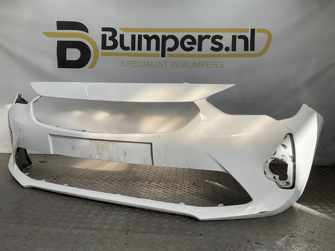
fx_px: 281
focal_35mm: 29
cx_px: 168
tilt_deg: -6.4
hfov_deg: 61.7
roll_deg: -3.7
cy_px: 126
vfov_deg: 48.2
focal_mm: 3
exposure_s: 1/1121
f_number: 1.8
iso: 16
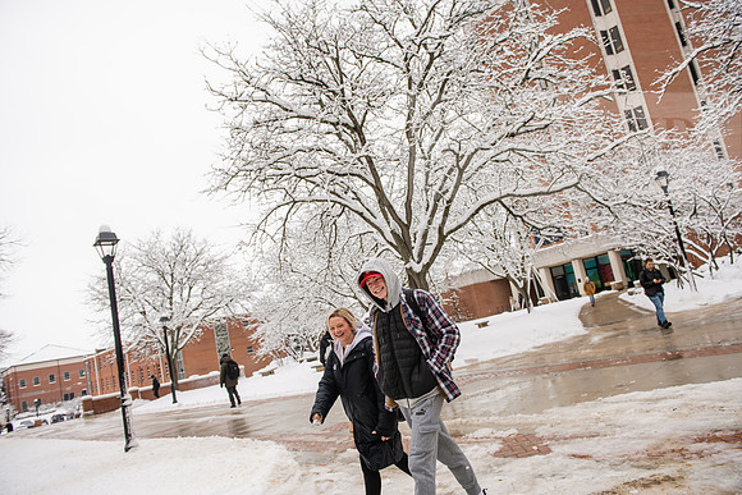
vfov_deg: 48.0
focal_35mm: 27
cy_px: 248
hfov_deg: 67.4
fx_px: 557
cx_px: 371
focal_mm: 27
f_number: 4
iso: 160
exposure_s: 1/500
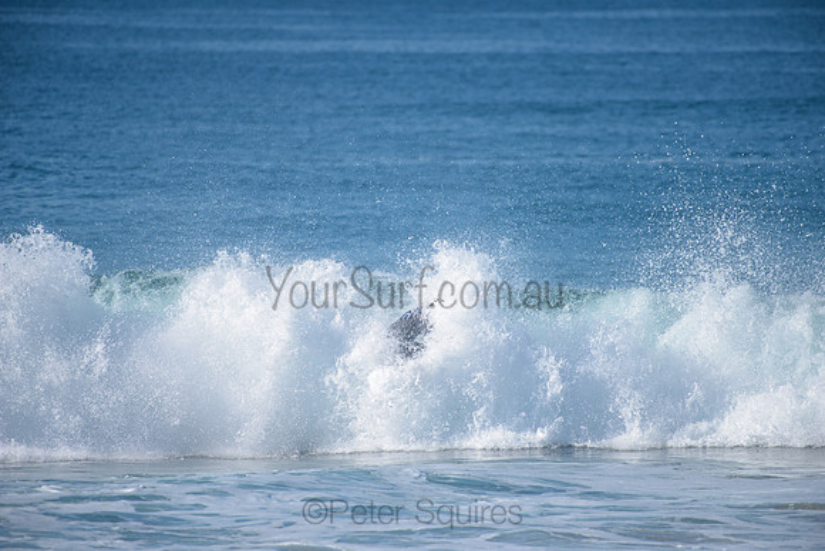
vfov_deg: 2.8
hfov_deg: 4.1
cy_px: 276
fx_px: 11460
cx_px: 412
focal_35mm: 500
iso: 220
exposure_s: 1/2000
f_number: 5.6
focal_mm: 500
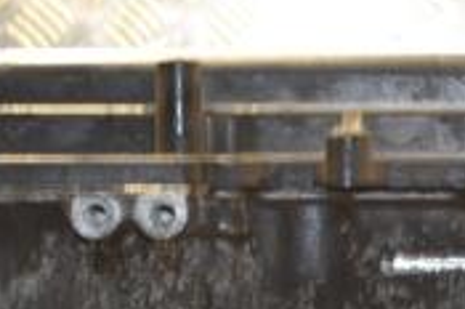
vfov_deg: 8.3
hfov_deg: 12.4
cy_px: 258
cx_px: 433
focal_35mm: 165
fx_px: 2127
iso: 900
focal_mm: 32
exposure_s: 1/60
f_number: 4.8
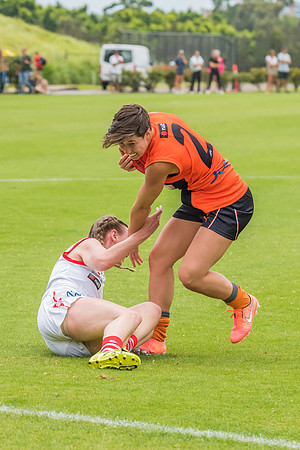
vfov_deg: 7.3
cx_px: 180
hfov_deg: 4.9
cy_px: 183
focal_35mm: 282
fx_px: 3520
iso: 800
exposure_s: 1/1600
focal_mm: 150
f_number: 8
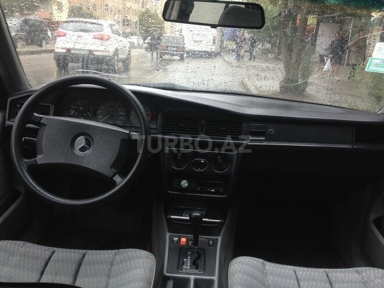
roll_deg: -3.8
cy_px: 144
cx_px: 192
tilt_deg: -18.4
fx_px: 366
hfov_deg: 55.4
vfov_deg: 42.9
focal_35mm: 33
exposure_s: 1/146
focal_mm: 4.12
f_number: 2.4
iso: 50
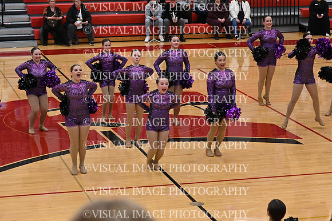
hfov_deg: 19.5
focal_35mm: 105
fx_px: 969
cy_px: 110
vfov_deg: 13.0
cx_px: 166
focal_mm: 70
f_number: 4
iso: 6400
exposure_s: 1/400
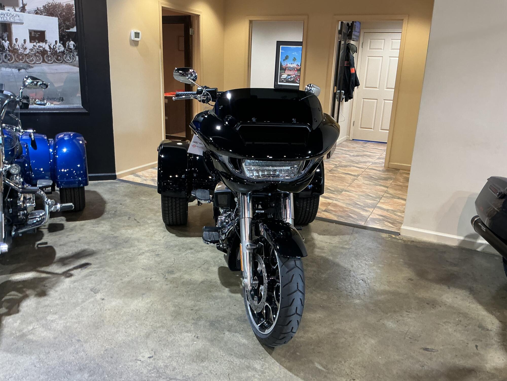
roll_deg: -2.3
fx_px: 425
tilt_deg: -15.7
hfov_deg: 61.7
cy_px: 190
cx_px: 254
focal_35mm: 29
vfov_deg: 48.2
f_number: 1.8
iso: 100
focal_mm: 3
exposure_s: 1/50
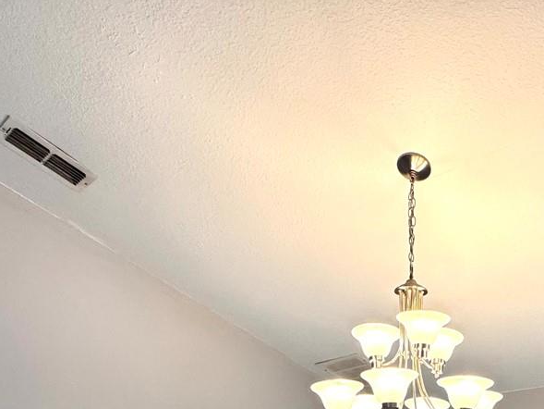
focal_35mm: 38
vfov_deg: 29.9
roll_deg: -0.8
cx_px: 411
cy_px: 536
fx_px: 597
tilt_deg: -3.4
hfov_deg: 47.1
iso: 200
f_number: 2.2
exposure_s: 1/120
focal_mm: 2.22
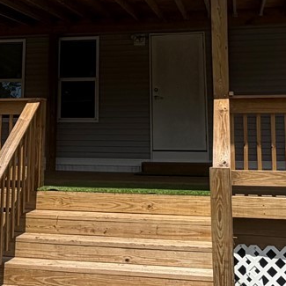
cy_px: 40
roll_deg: -1.2
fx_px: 570
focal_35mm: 61
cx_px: 92
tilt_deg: +10.2
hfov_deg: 28.0
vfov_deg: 27.3
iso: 20
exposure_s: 1/1050
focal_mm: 2.22
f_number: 2.2
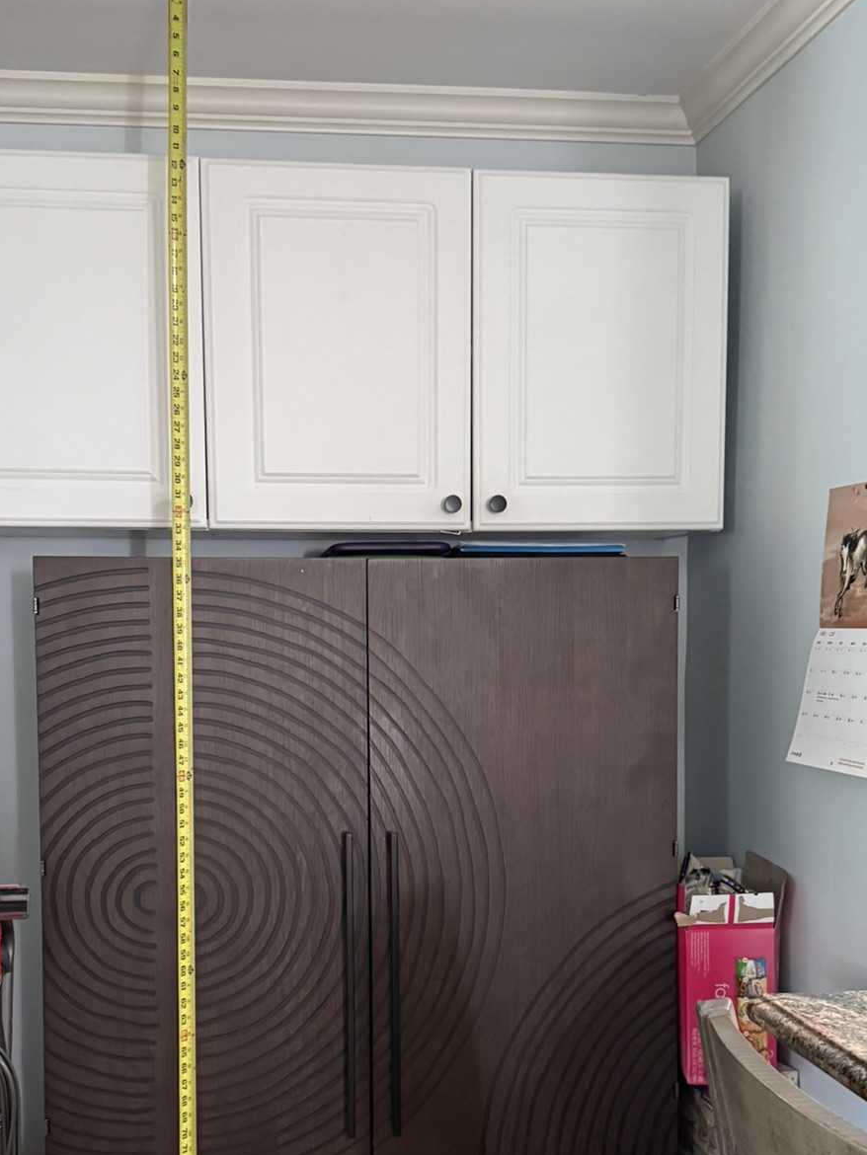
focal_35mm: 42
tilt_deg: -4.7
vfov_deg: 44.3
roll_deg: -1.0
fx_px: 1402
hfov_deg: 34.4
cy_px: 749
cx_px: 409
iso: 800
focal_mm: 6.76
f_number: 1.78
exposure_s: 1/56
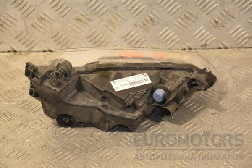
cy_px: 84
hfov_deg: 19.5
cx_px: 126
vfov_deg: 13.0
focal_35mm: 105
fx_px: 735
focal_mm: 70
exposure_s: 1/100
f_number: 5.3
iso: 800
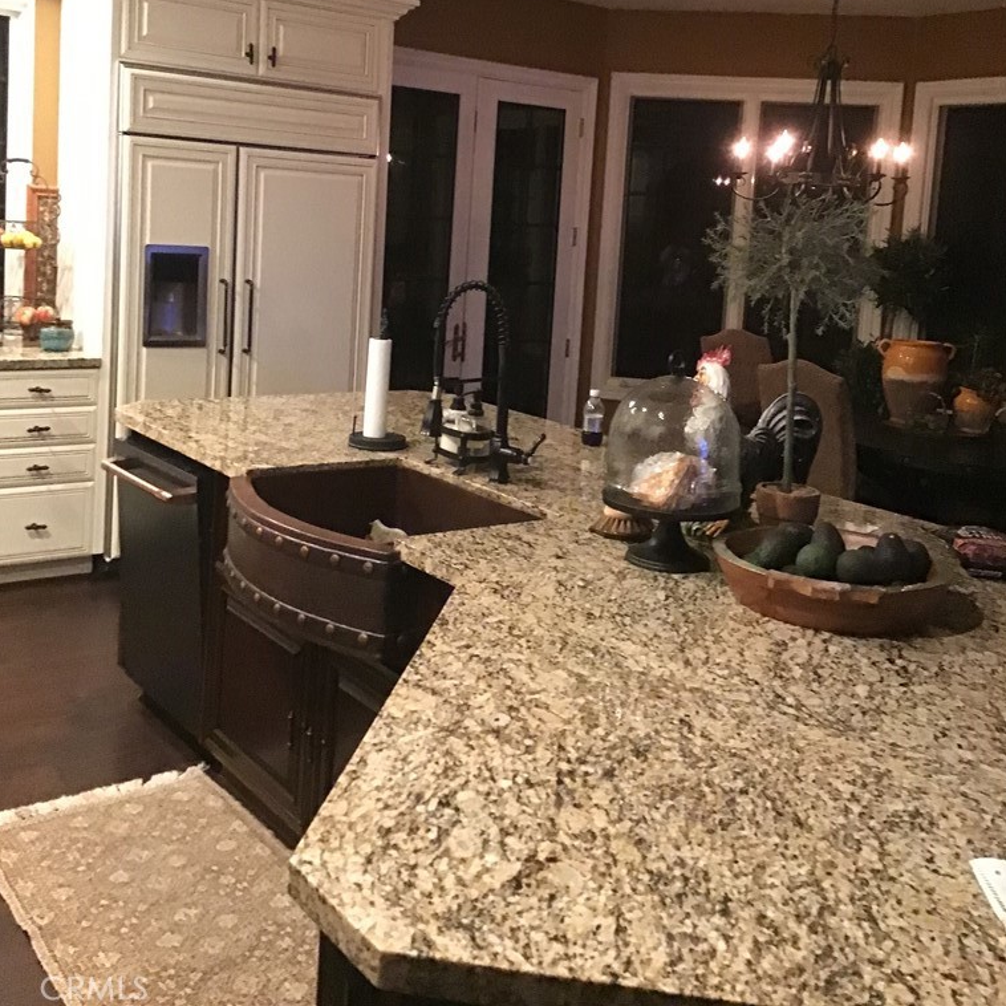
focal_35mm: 37
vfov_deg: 44.2
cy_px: 328
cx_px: 502
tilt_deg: -4.5
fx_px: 1217
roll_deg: -2.5
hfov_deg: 44.9
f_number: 2.4
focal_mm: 3.3
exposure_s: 1/15
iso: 500
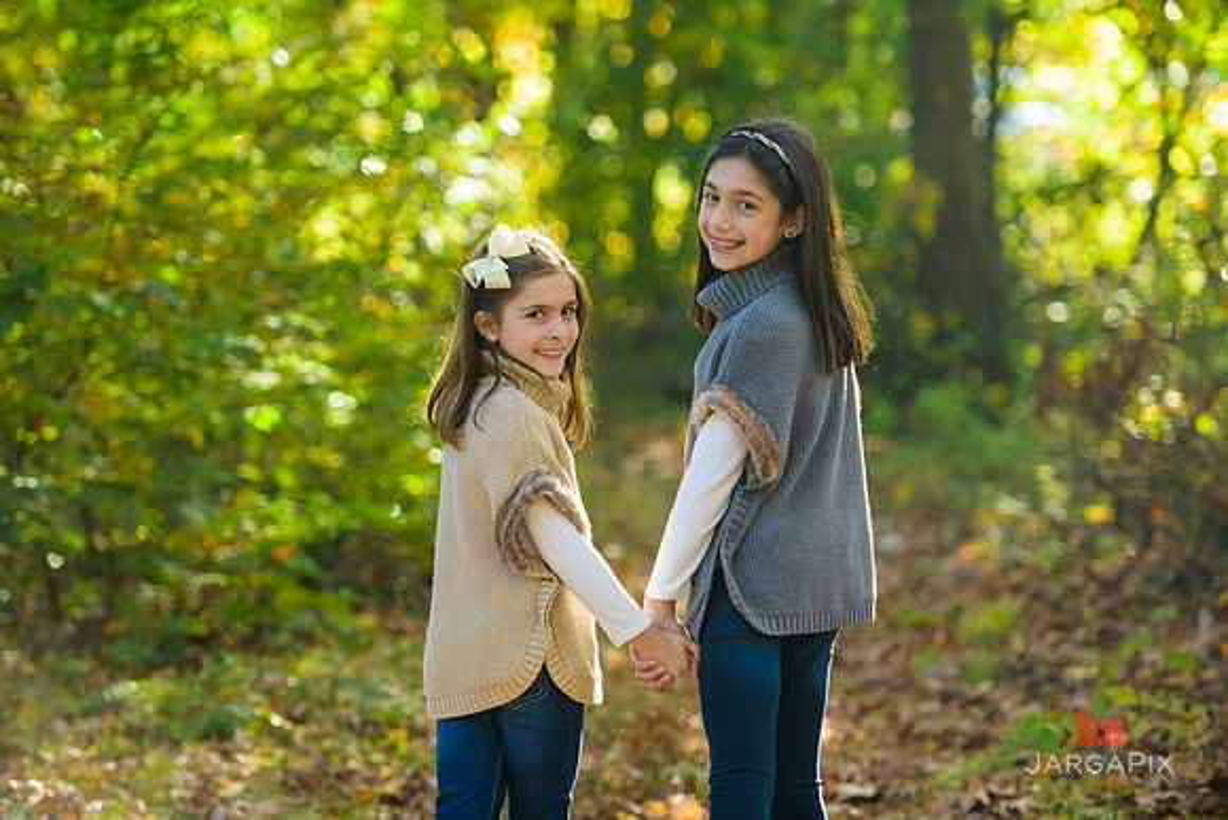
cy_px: 410
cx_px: 614
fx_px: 4606
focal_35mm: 135
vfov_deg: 10.2
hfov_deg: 15.2
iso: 200
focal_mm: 135
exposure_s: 1/200
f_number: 3.2
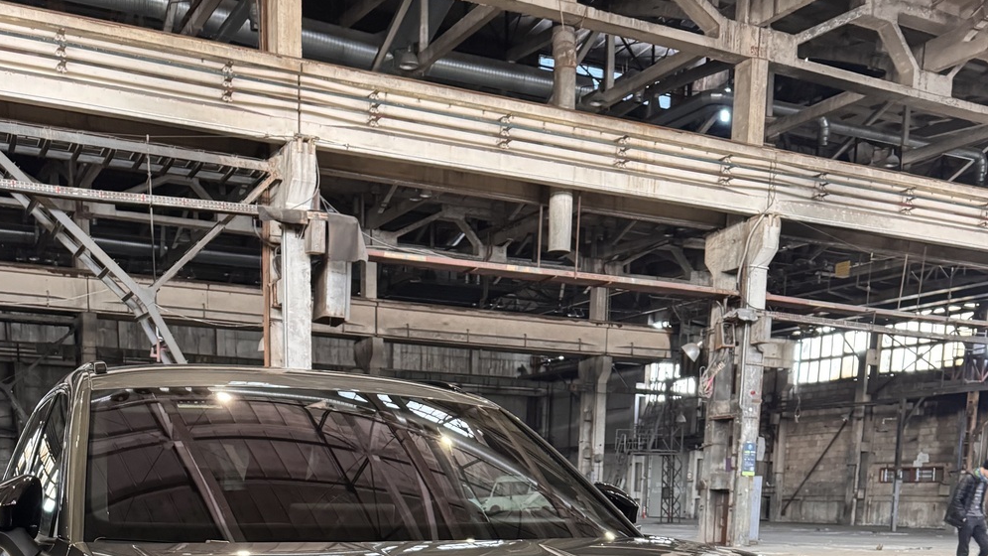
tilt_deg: -10.9
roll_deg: -1.1
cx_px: 440
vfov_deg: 25.1
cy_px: 693
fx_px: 1100
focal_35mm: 42
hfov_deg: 48.3
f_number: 1.78
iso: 800
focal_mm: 6.76
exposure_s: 1/33
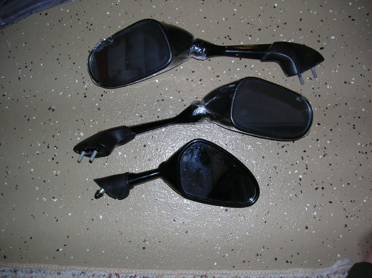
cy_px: 139
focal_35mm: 35
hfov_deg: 52.7
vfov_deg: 40.6
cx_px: 186
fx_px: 376
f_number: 2.8
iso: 50
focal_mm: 5.8
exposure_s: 1/60.1
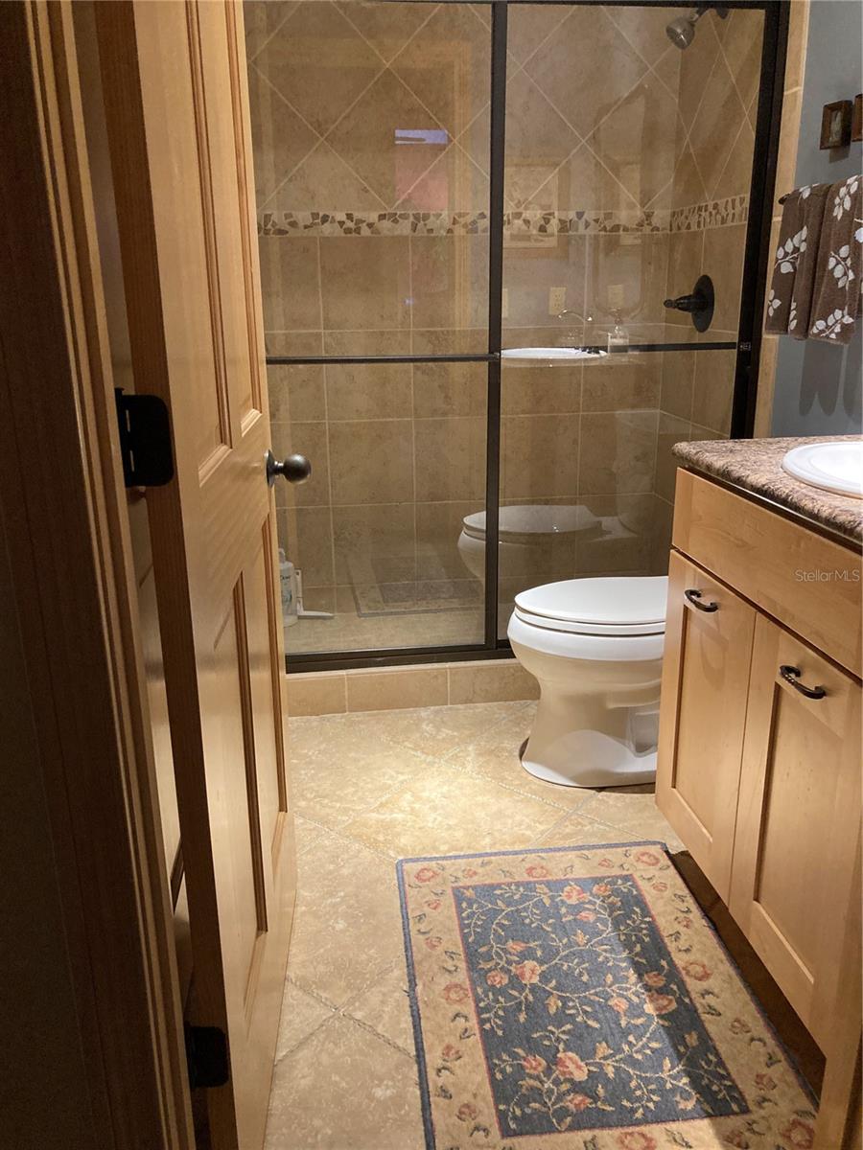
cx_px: 432
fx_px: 931
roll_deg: +0.1
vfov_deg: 63.4
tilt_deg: -17.6
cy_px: 575
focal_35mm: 28
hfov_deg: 49.7
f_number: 1.8
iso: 250
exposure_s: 1/60
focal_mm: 3.99
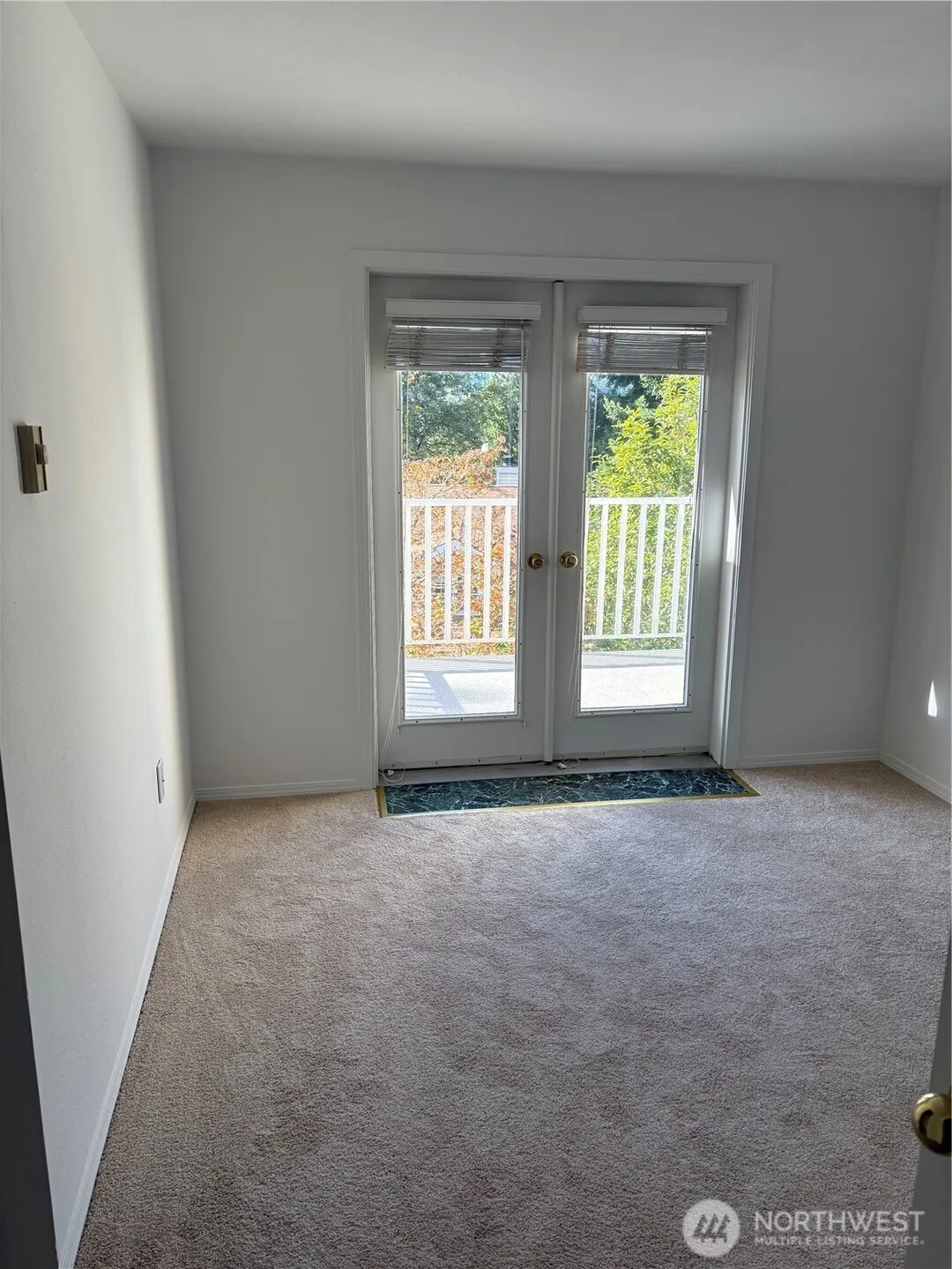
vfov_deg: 67.3
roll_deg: -0.6
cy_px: 634
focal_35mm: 26
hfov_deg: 53.1
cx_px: 476
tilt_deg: -12.8
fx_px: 953
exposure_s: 1/475
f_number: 1.6
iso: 64
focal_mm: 5.96
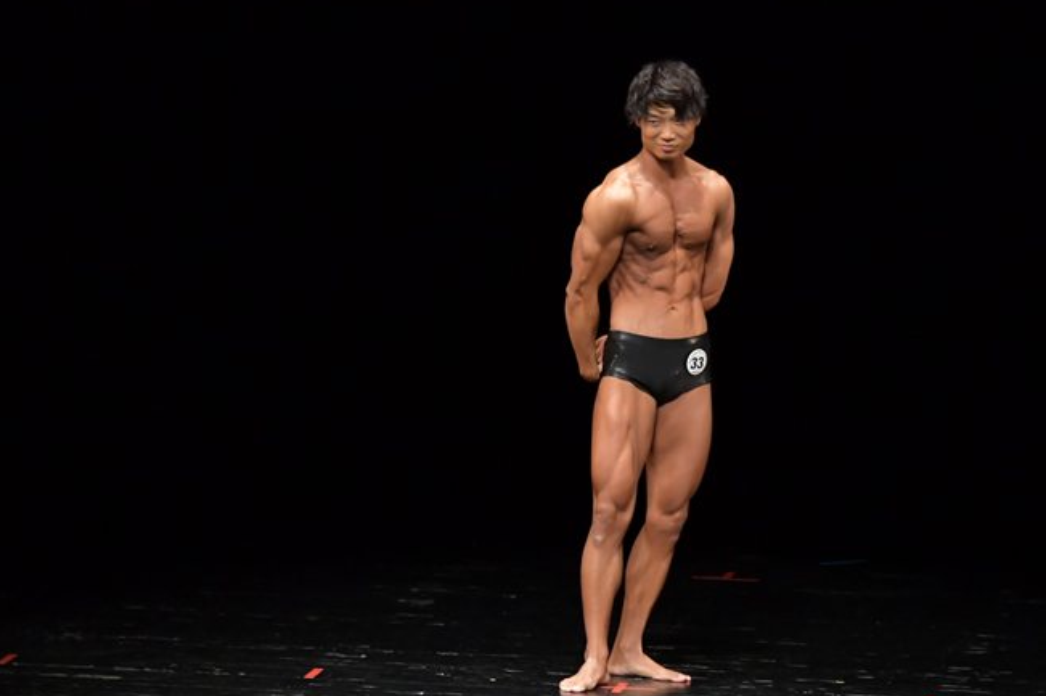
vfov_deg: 5.1
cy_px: 370
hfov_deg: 7.7
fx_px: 7781
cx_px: 594
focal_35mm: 268
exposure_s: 1/400
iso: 4000
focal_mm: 150
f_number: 5.6
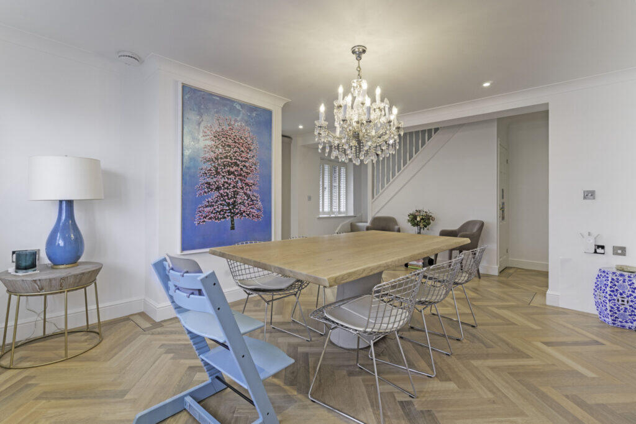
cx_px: 318
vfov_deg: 73.7
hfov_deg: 96.8
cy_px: 212
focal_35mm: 16
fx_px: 283
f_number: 8
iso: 320
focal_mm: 16
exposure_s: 1/4
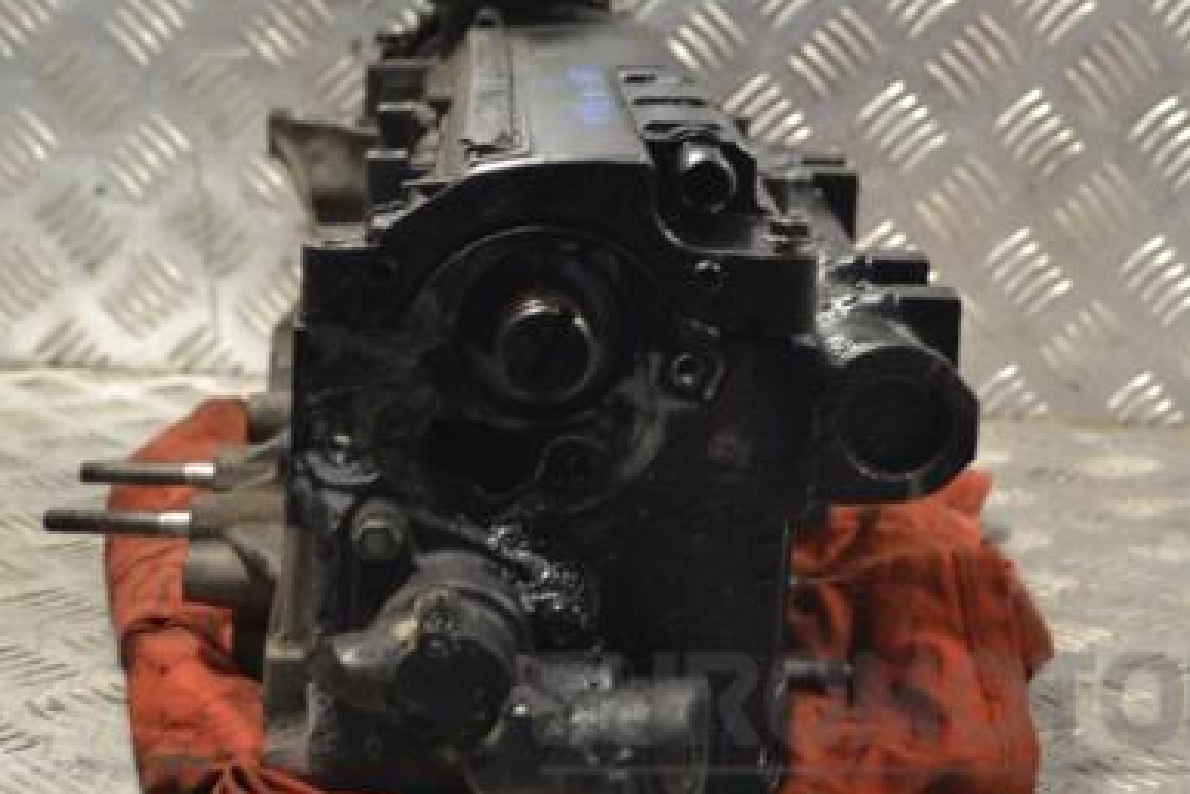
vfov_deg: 16.7
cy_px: 287
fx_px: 2704
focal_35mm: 82
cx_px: 473
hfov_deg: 24.8
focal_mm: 35
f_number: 5
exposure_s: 1/30
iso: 250
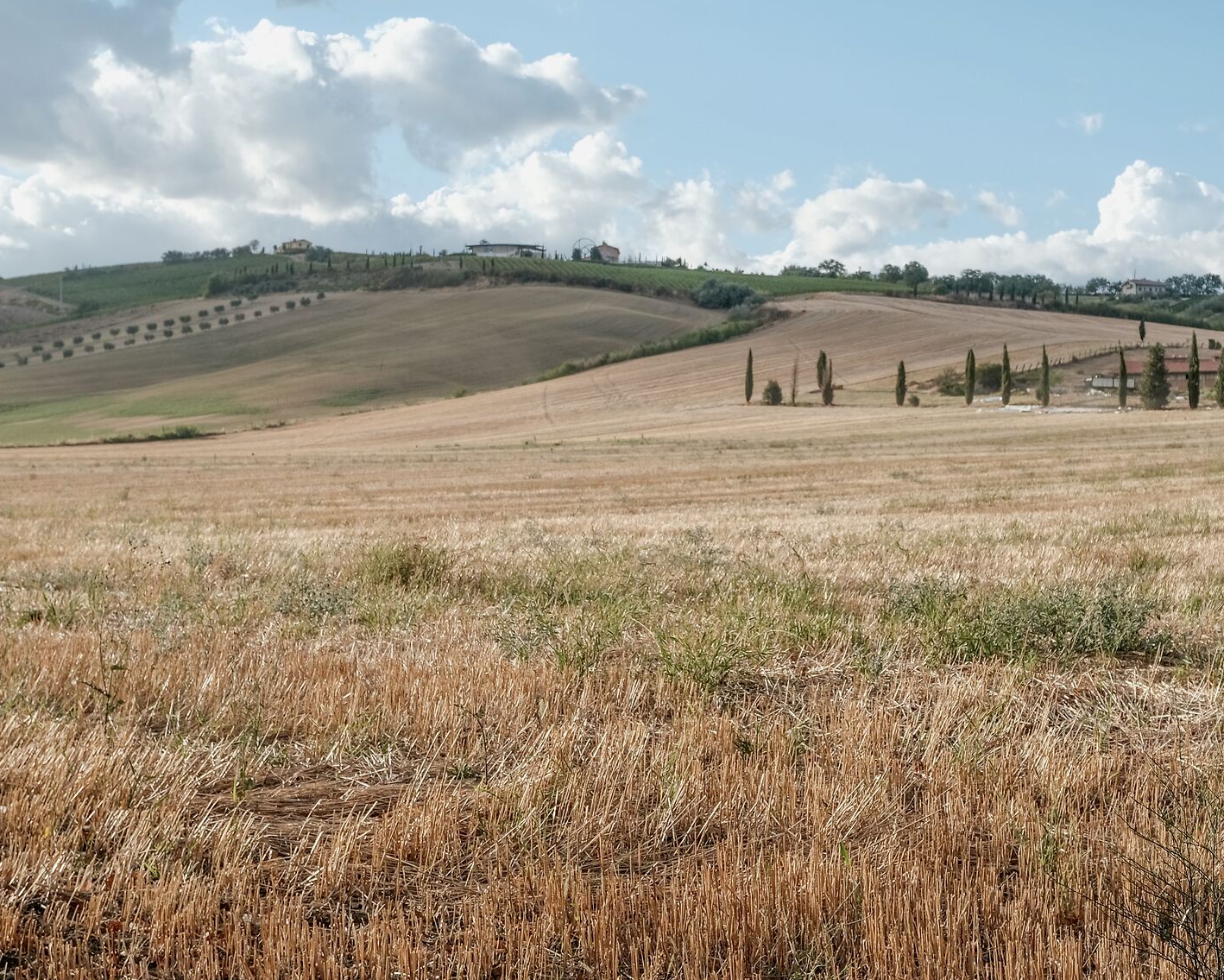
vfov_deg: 28.0
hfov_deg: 34.6
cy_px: 343
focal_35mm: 54
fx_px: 1957
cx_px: 754
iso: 160
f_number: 5.6
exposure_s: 1/420
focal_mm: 22.8
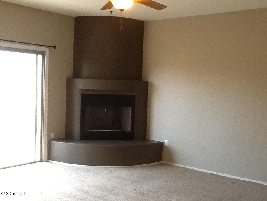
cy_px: 100
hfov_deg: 42.9
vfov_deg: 32.9
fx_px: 339
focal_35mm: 44
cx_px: 134
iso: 200
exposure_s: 1/30
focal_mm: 2.03
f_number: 2.4
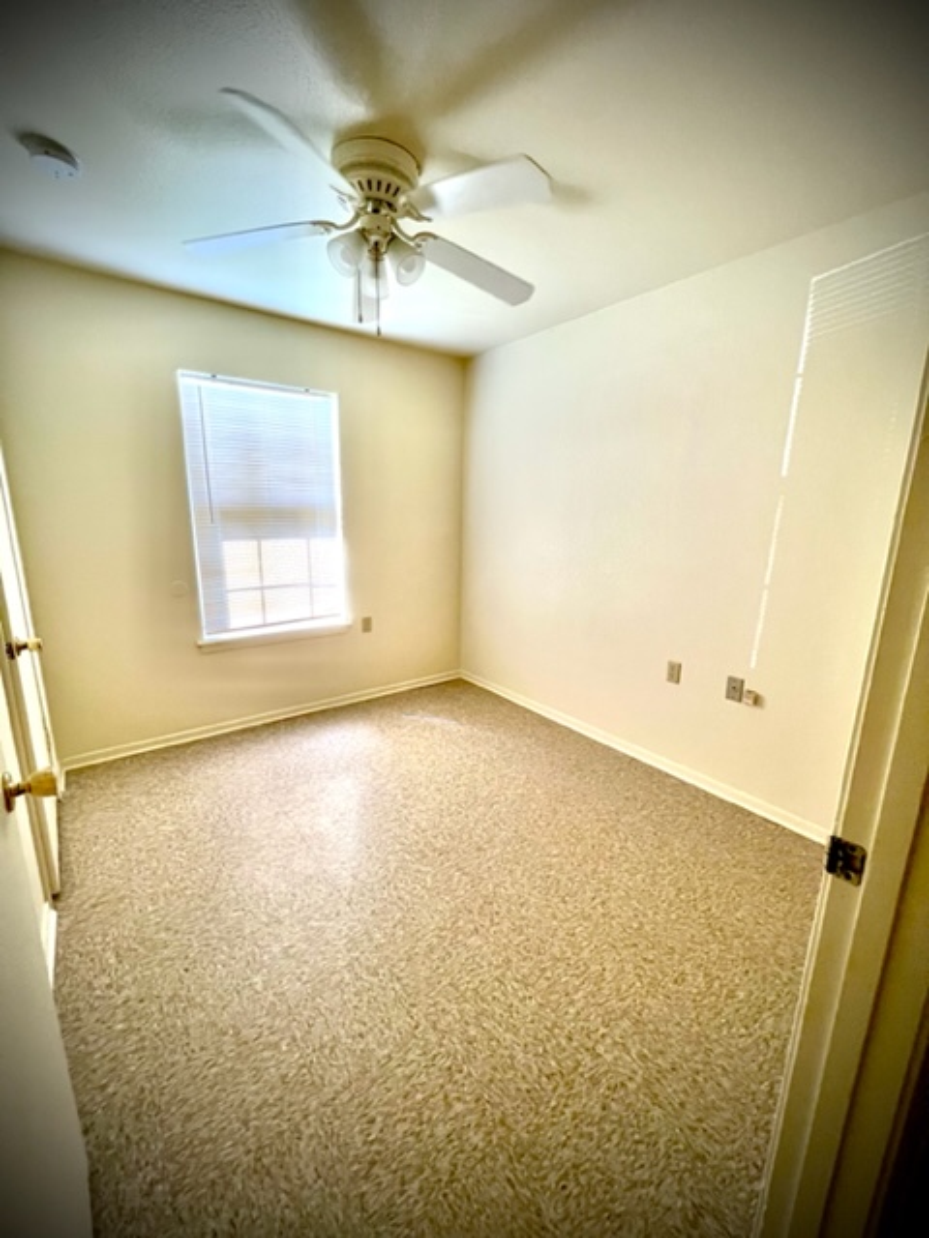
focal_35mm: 13
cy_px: 619
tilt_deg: -13.3
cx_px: 464
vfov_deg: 106.2
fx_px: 465
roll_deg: -0.8
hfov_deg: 89.9
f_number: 1.8
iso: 160
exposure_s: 1/120
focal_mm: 1.57
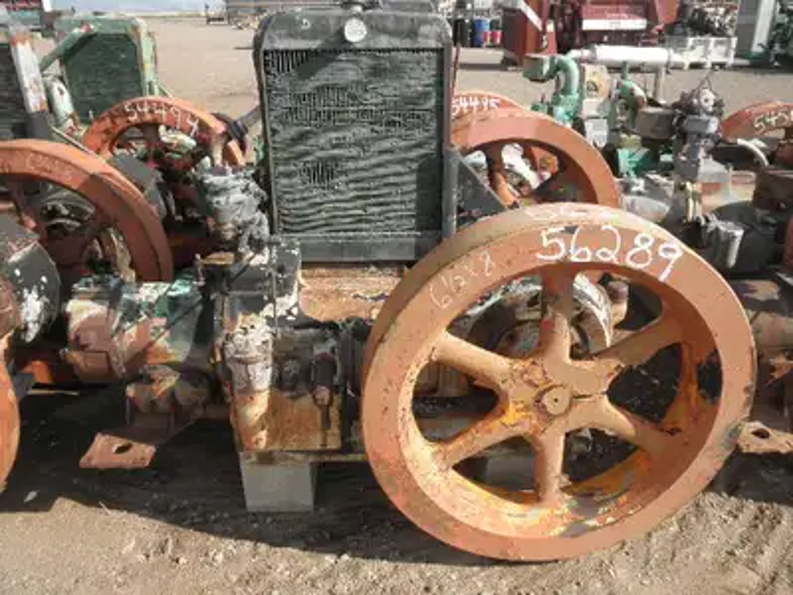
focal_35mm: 28
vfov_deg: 49.7
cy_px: 298
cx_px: 396
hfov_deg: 63.4
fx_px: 641
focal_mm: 5
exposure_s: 1/500
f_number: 3
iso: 64
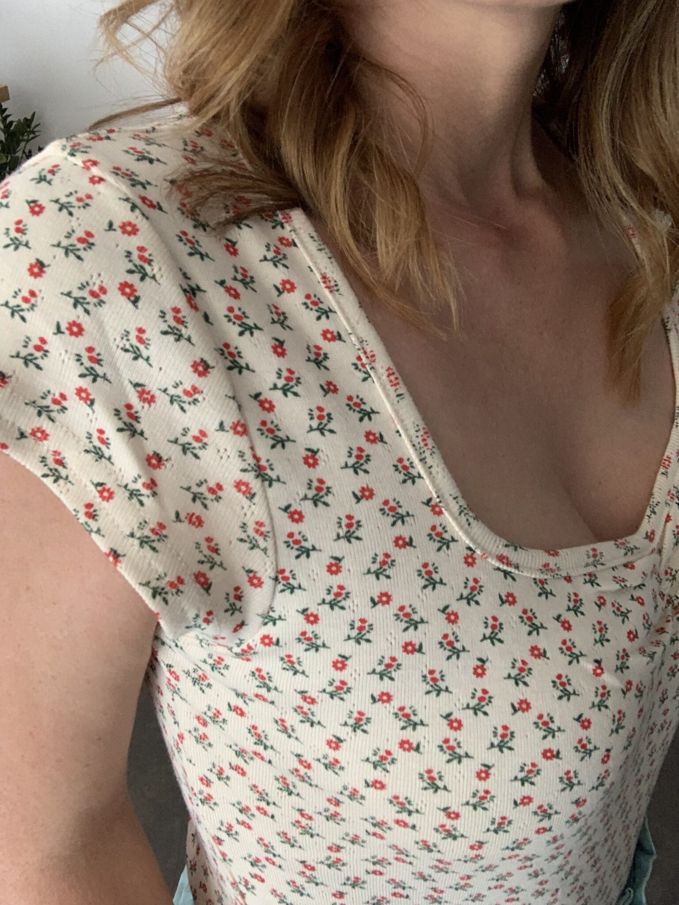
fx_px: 837
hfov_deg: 44.2
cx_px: 340
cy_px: 452
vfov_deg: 56.8
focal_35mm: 32
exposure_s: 1/49
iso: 320
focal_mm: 2.87
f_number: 2.2
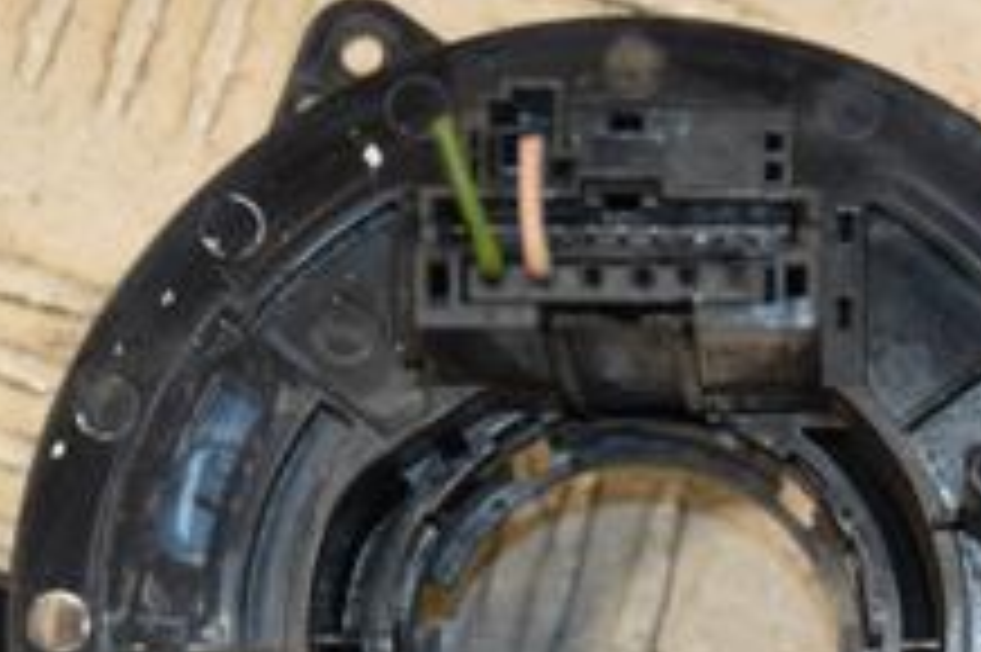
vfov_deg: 5.3
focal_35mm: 256
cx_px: 603
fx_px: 6971
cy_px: 674
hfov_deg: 8.0
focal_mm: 62
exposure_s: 1/200
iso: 800
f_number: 5.3
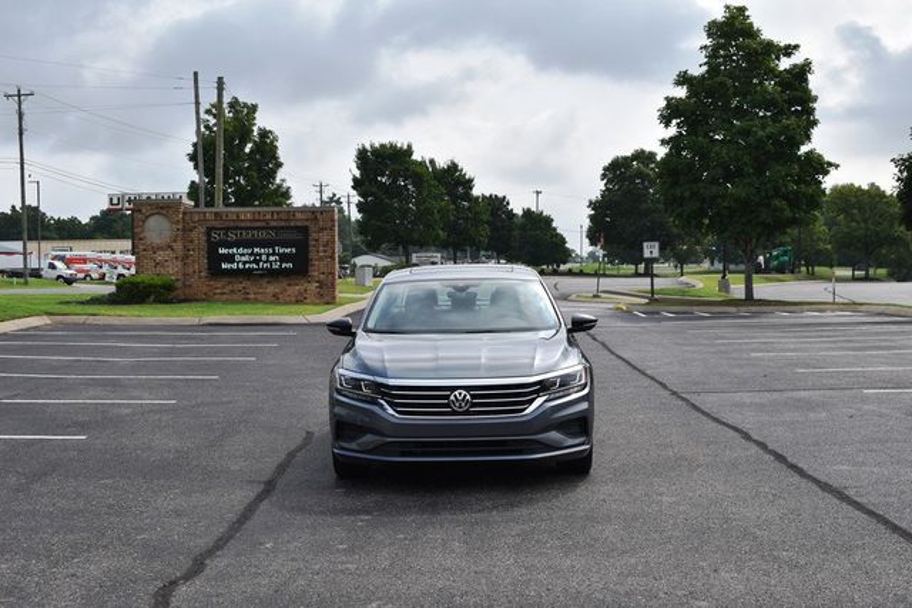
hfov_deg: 38.9
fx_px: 1292
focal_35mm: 51
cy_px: 304
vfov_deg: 26.5
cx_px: 456
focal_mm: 34
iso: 100
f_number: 9
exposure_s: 1/320
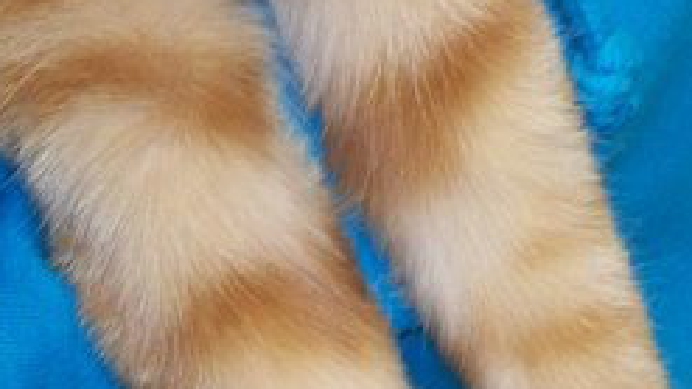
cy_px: -445
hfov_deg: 16.8
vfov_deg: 8.9
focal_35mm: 127
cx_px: 219
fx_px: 2331
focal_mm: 7.54
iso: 200
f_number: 2.8
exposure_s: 1/50
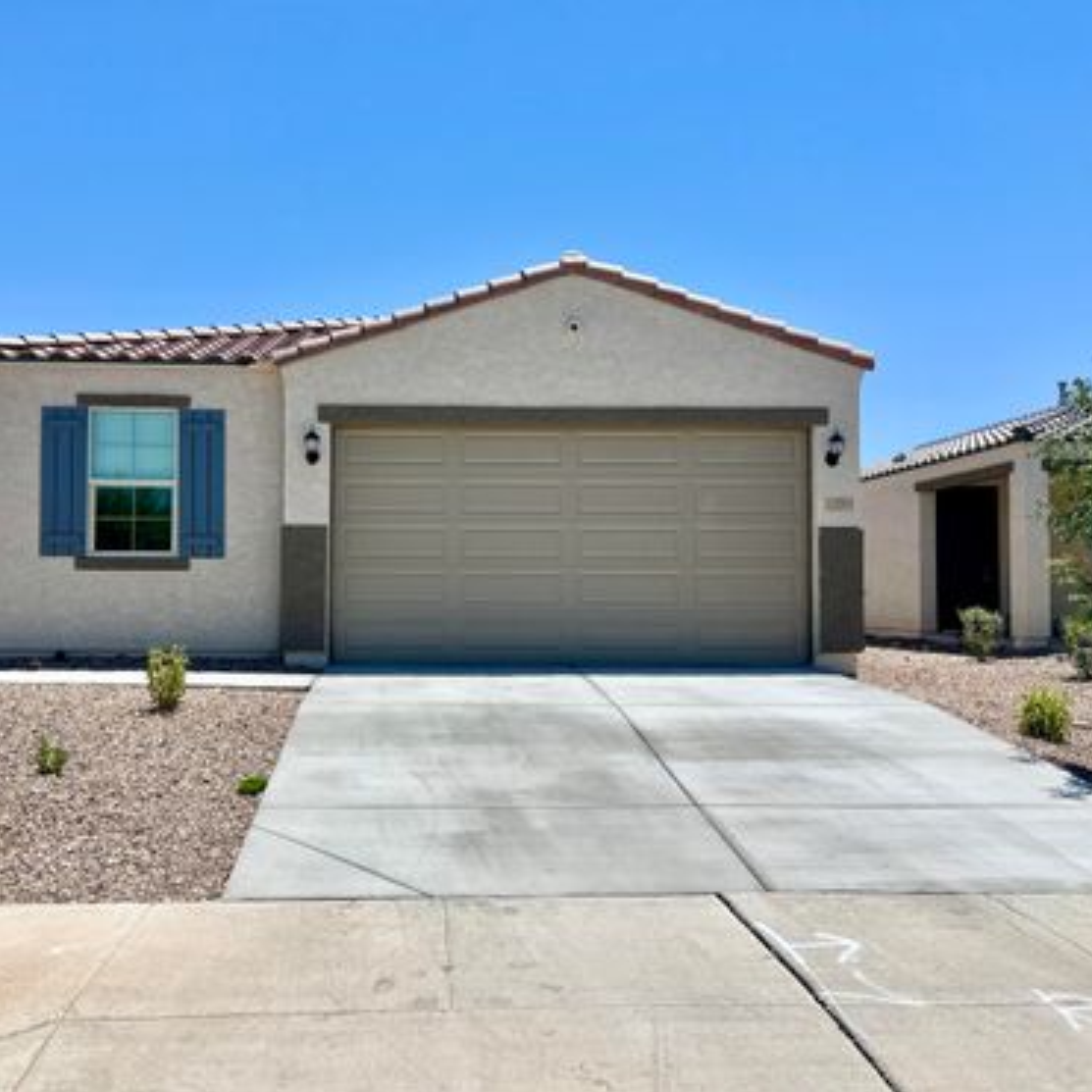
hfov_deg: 52.2
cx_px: 447
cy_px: 549
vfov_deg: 52.5
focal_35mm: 31
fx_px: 1106
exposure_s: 1/6993
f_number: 1.5
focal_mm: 5.7
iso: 50
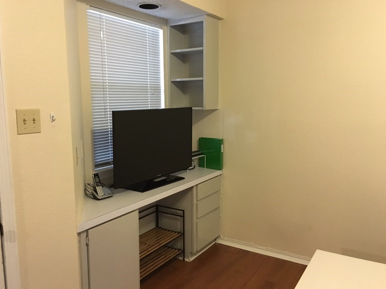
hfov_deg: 60.0
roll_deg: +1.1
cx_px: 190
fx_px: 334
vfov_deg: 46.8
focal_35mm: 30
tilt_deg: -9.0
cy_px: 145
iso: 200
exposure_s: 1/30
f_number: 2.2
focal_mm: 4.15
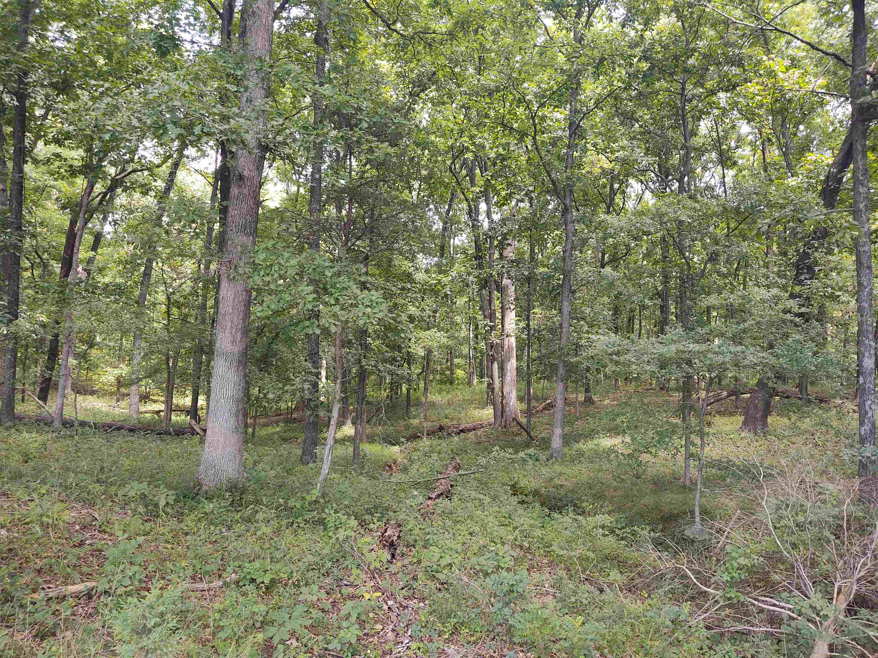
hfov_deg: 65.3
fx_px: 685
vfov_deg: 51.4
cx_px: 439
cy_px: 329
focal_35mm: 27
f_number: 1.7
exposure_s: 1/109
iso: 100
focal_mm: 4.75
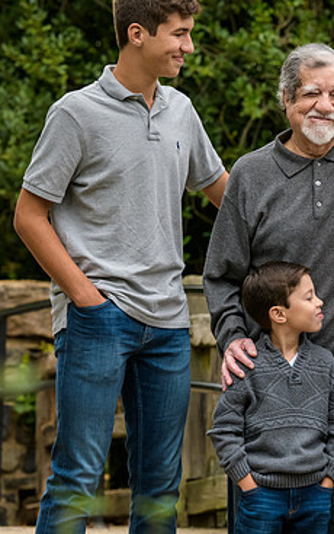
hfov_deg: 6.0
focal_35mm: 217
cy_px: 258
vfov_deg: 9.7
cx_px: 295
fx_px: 3160
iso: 1000
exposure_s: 1/400
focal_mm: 135
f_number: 5.6
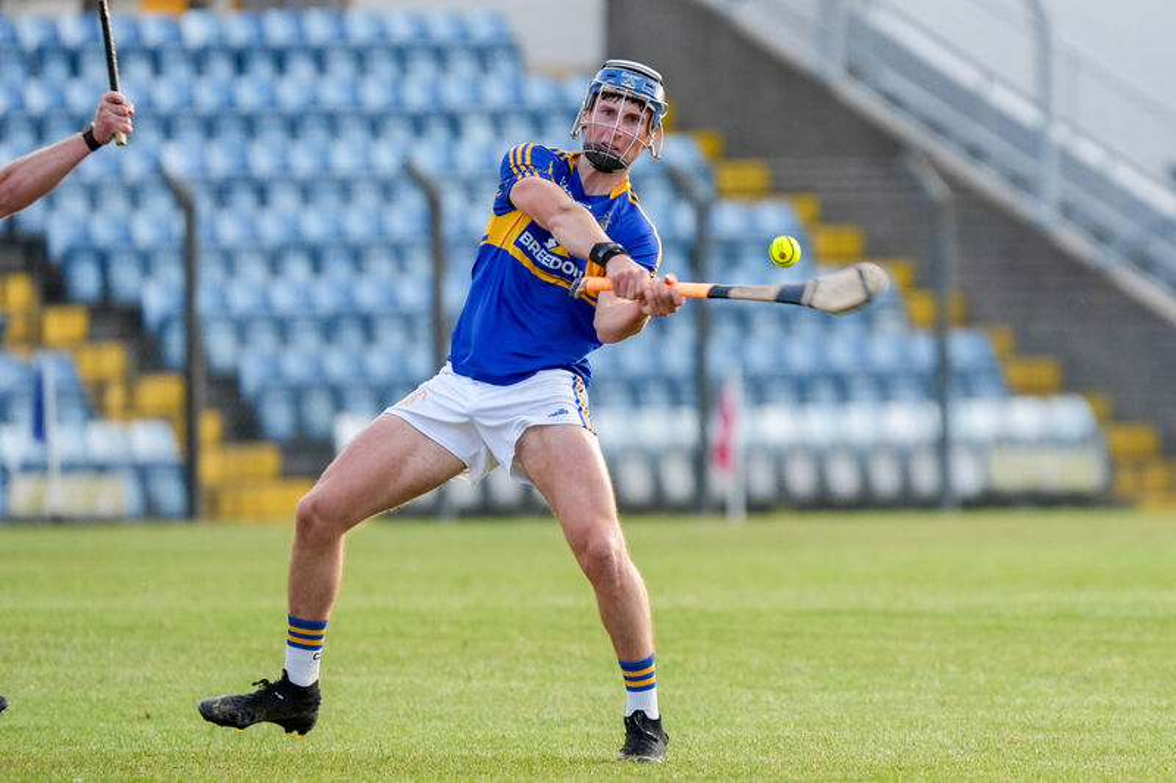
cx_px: 588
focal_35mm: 600
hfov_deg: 3.4
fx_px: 19595
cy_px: 392
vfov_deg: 2.3
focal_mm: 600
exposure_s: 1/1000
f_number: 6.3
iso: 2000
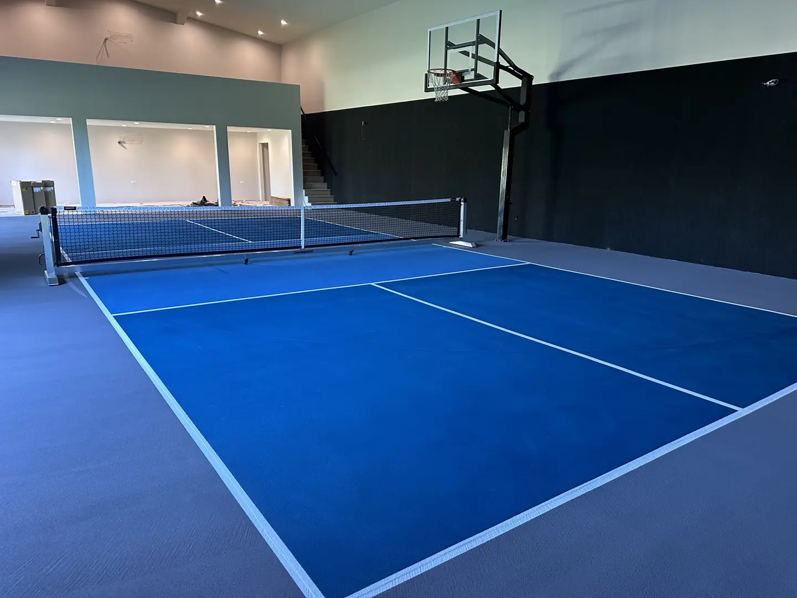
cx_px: 398
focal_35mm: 24
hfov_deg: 71.6
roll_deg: -1.0
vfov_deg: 56.8
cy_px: 299
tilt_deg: -14.3
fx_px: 553
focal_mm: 6.86
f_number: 1.78
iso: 320
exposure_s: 1/60
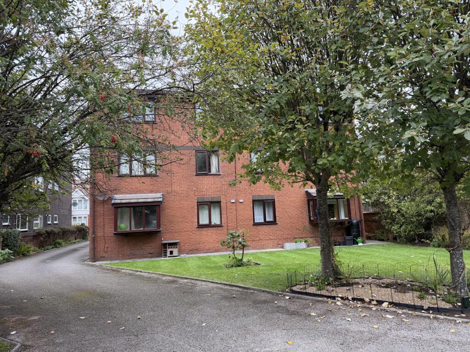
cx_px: 235
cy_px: 176
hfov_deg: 71.6
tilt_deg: +6.7
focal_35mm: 24
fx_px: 326
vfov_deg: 56.8
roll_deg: +2.2
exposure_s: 1/197
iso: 80
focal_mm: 6.76
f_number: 1.78
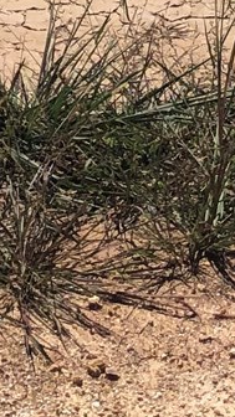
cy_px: -693
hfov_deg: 6.4
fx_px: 2060
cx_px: -121
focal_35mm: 186
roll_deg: -0.2
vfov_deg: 9.7
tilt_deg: -2.6
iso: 20
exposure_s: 1/3745
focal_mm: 3.99
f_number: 1.8
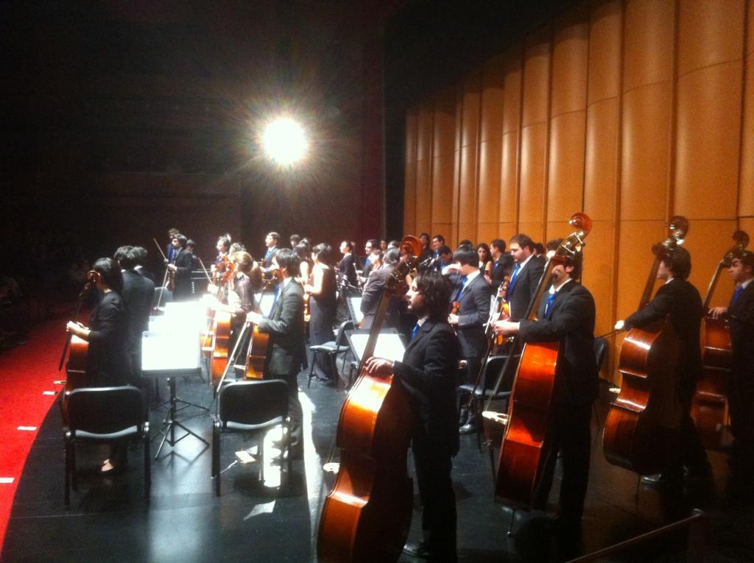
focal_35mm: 35
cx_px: 377
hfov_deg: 52.7
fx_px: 761
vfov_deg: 40.6
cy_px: 282
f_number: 2.8
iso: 500
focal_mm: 3.85
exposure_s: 1/15
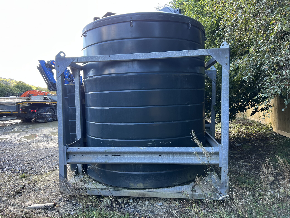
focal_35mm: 26
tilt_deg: +0.8
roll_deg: -0.2
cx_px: 145
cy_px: 109
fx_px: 218
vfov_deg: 53.1
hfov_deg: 67.3
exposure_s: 1/122
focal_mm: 5.7
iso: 32
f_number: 1.5
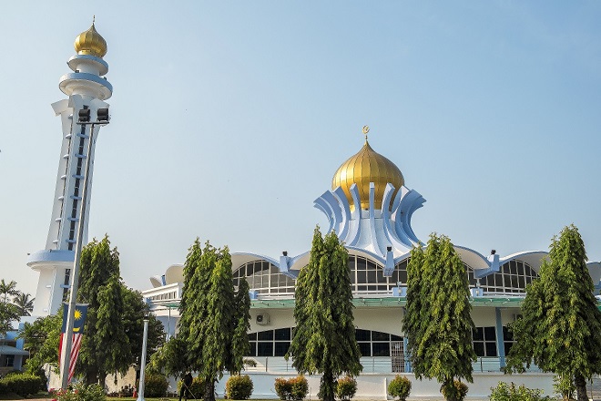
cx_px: 300
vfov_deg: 37.9
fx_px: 584
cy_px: 200
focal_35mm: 35
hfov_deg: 54.4
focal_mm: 23.3
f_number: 9
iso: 400
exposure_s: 1/500
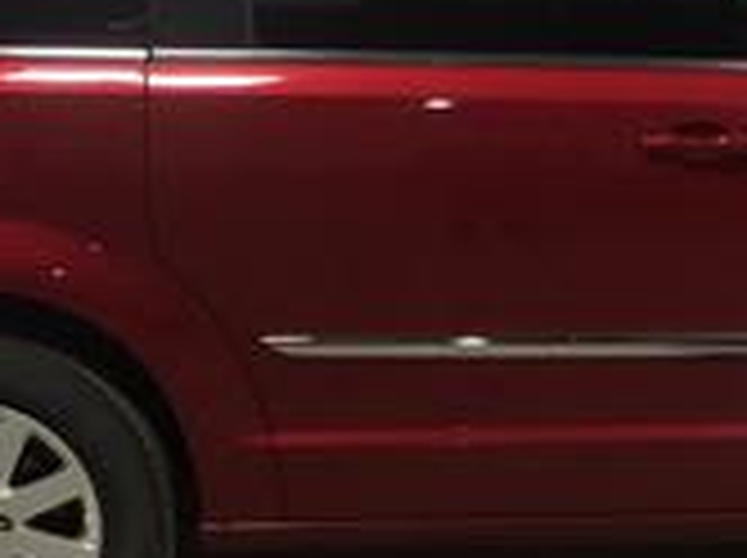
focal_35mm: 112
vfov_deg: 13.1
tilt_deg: -14.7
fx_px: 2413
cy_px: 436
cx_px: 648
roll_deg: +2.1
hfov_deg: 17.4
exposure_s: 1/30
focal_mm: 4.15
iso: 80
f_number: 2.2
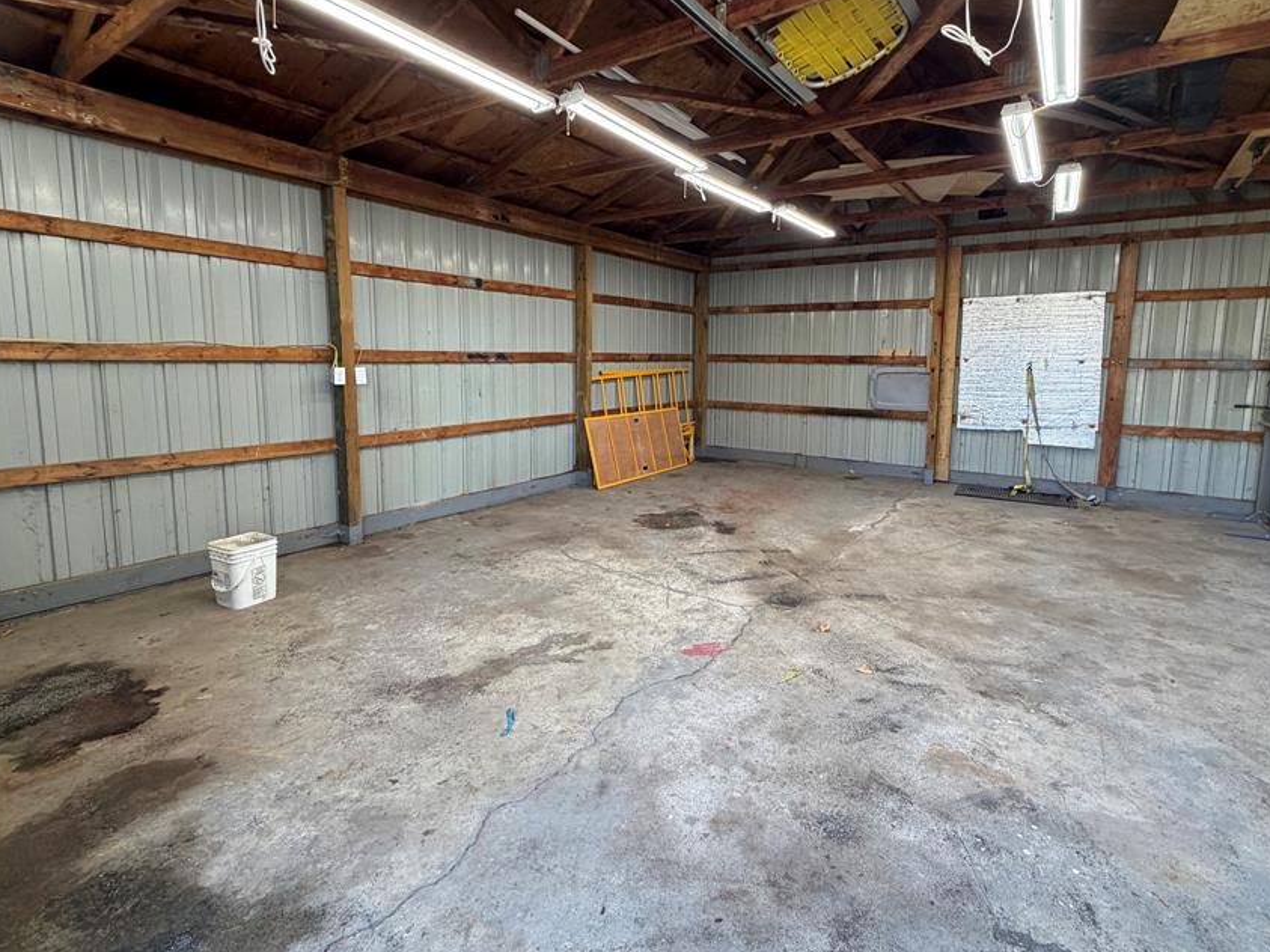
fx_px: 624
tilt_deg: -6.6
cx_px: 685
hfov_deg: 90.9
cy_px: 425
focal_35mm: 17
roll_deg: -0.2
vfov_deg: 74.5
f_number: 2.2
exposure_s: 1/120
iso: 200
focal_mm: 2.22
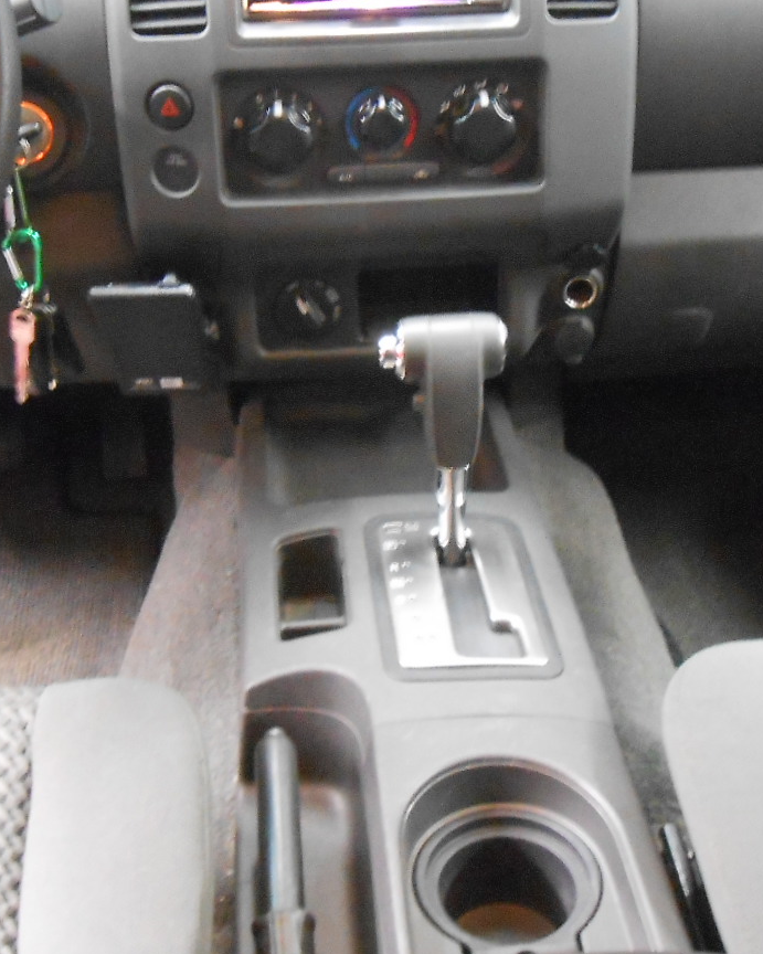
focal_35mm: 47
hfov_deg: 32.1
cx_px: 396
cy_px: 422
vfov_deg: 39.5
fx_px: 1327
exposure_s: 1/3
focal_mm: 4.6
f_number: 3.5
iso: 800
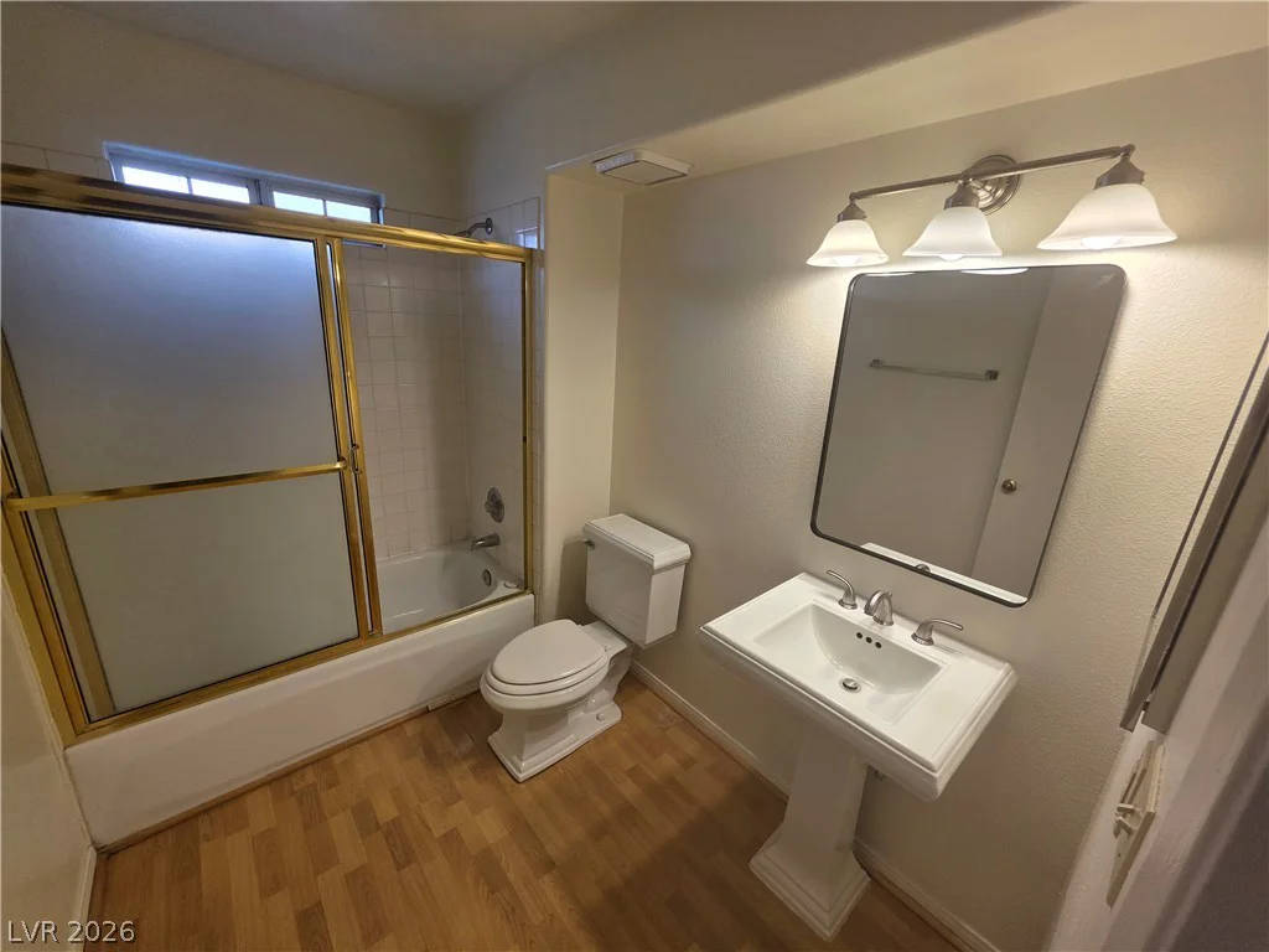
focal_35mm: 13
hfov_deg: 106.2
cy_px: 476
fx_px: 477
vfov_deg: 89.9
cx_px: 634
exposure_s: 1/120
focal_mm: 2.2
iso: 64
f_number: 1.9
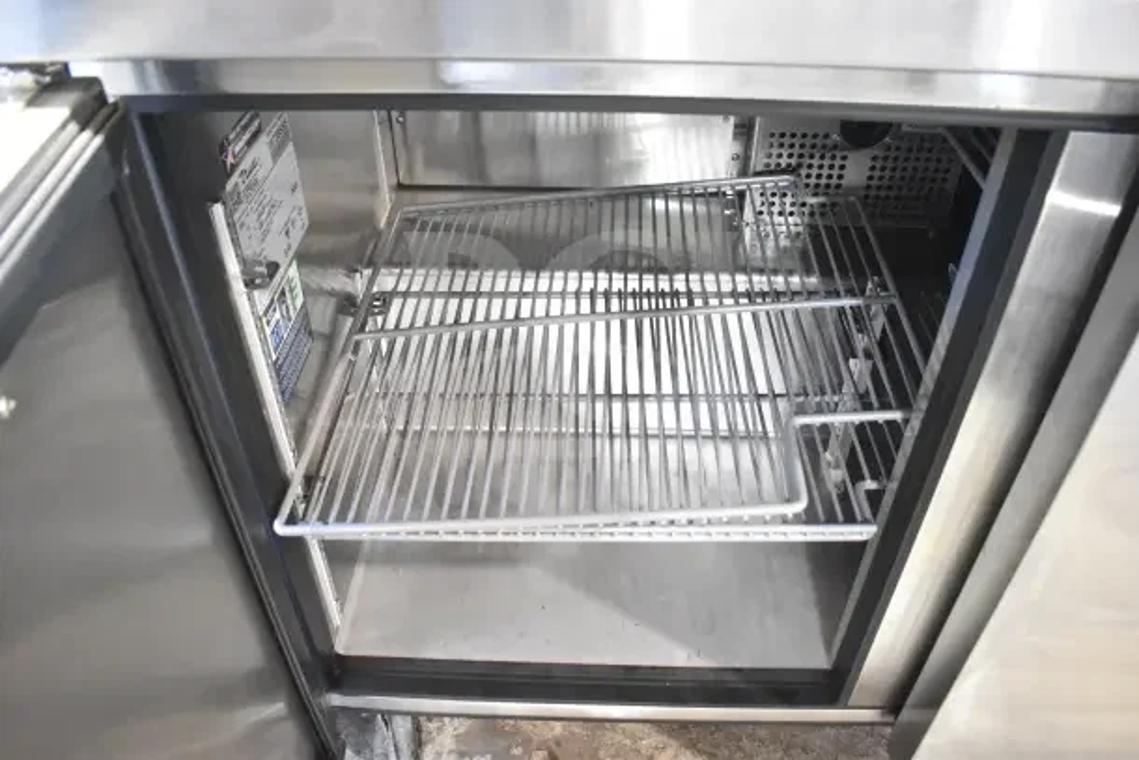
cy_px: 380
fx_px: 854
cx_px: 570
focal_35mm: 27
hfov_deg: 67.4
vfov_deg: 48.0
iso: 6400
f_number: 4.5
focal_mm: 18
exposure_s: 1/80
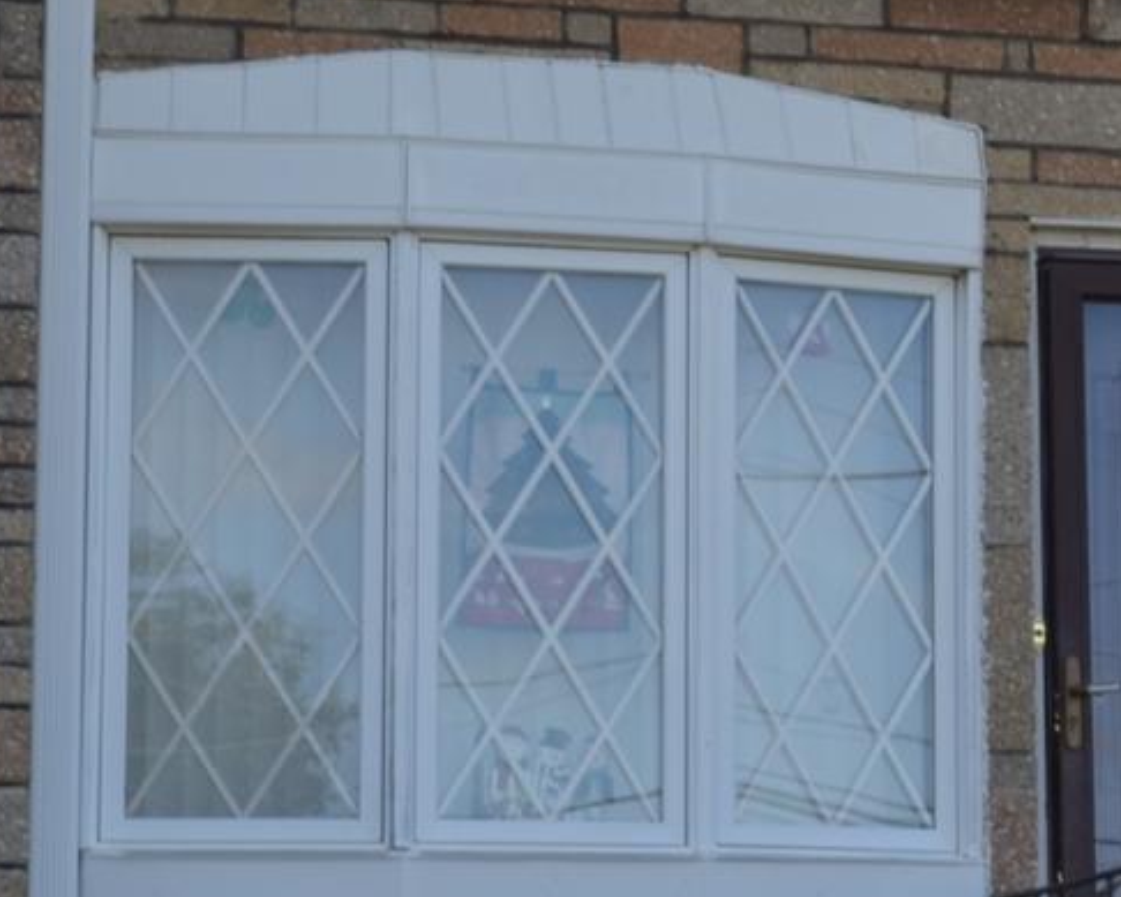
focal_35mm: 172
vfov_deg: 9.0
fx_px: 5707
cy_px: 478
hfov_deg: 11.0
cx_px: 1444
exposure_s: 1/200
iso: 100
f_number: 7.1
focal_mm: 29
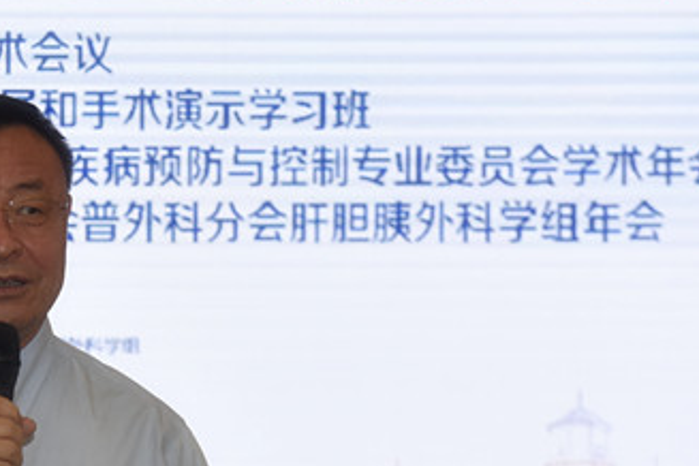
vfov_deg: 8.0
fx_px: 3320
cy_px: 317
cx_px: -111
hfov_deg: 11.8
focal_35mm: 171
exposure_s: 1/200
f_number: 7.1
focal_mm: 70
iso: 1250
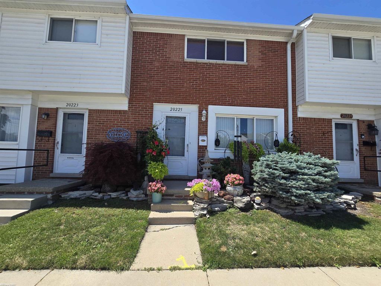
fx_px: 143
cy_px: 143
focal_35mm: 13
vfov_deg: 89.9
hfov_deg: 106.2
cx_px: 190
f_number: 2.2
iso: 50
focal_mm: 2.2
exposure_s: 1/1704
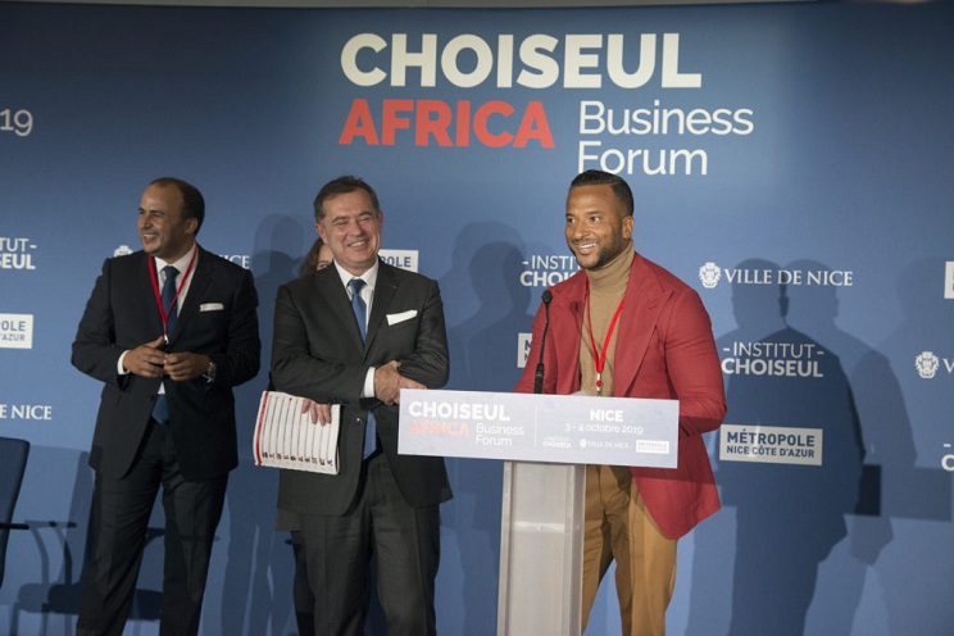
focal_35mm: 62
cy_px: 318
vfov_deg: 21.9
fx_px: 1643
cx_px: 477
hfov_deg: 32.4
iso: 1250
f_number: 5.6
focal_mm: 62
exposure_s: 1/60
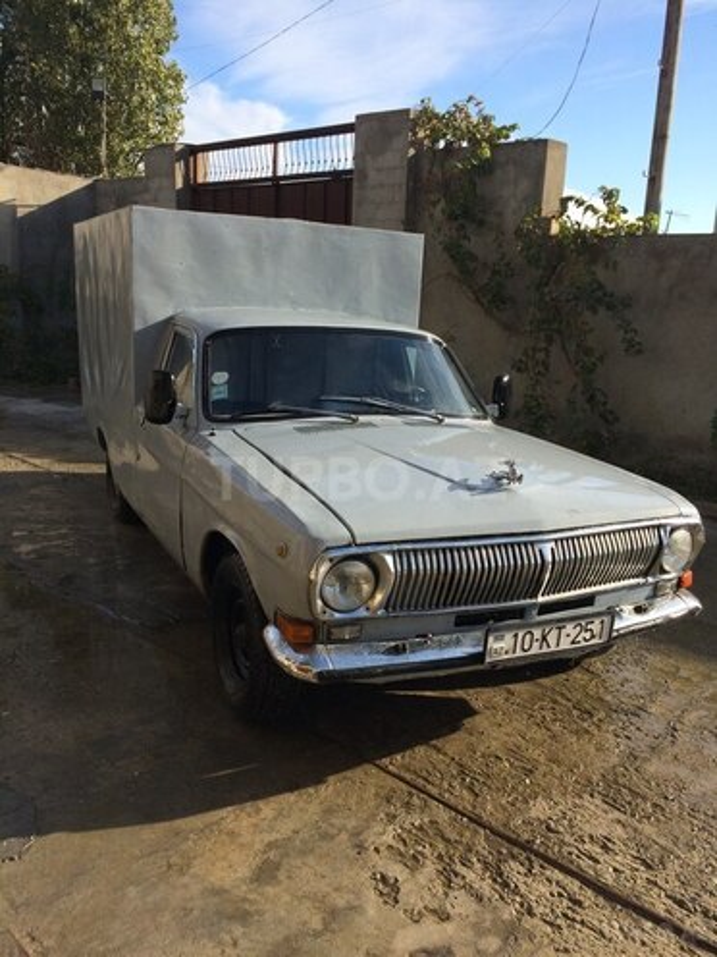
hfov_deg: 48.2
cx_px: 358
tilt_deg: -14.0
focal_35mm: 29
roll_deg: -1.0
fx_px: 801
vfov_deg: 61.7
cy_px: 478
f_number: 2.2
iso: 32
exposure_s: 1/1208
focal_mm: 4.15
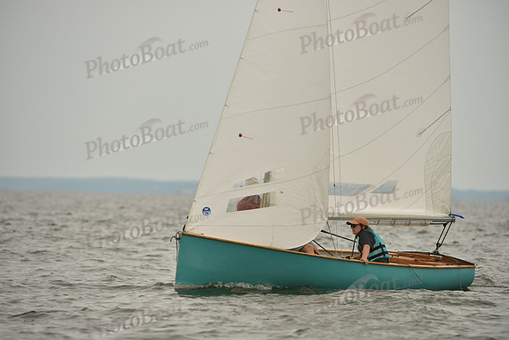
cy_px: 170
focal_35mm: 340
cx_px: 254
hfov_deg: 6.1
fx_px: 4808
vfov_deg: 4.0
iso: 320
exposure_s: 1/1250
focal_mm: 340
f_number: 5.6
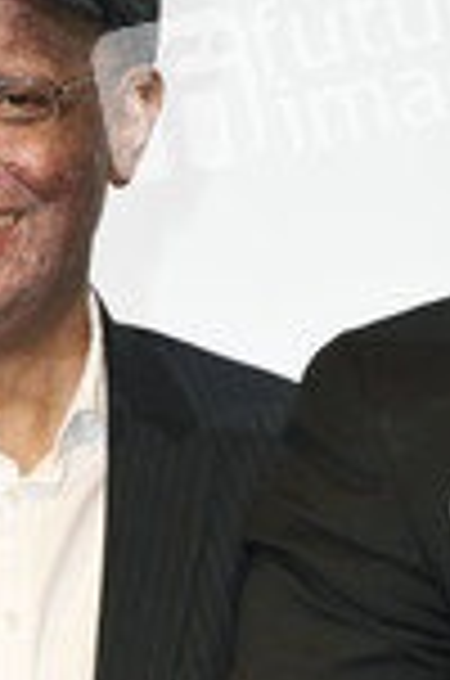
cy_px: 752
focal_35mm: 179
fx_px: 3378
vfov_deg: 11.3
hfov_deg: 7.6
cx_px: -86
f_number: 6.3
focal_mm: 45
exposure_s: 1/80
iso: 1600
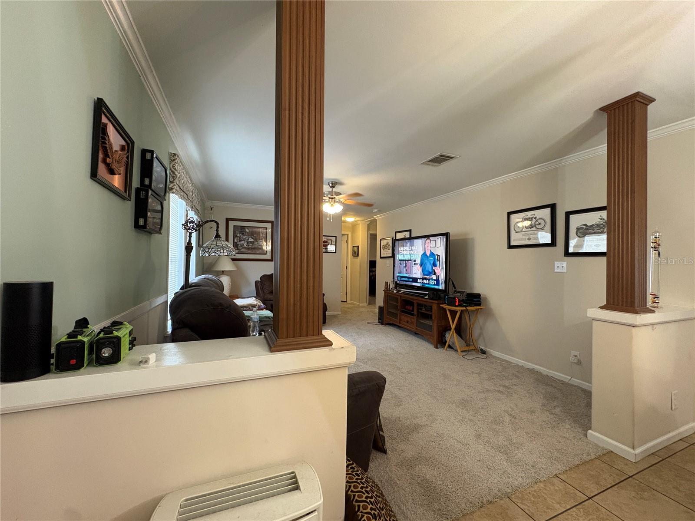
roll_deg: -0.6
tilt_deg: +0.4
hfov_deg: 102.1
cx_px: 348
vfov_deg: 85.7
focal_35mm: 14
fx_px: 281
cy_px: 260
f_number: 2.2
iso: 500
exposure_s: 1/60
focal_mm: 2.22
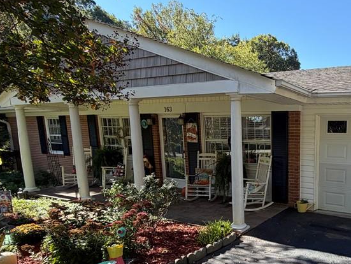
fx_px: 264
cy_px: 176
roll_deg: -0.6
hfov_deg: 58.9
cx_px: 306
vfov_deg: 52.1
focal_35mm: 26
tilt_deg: -9.2
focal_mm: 2.22
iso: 64
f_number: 2.2
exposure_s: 1/468
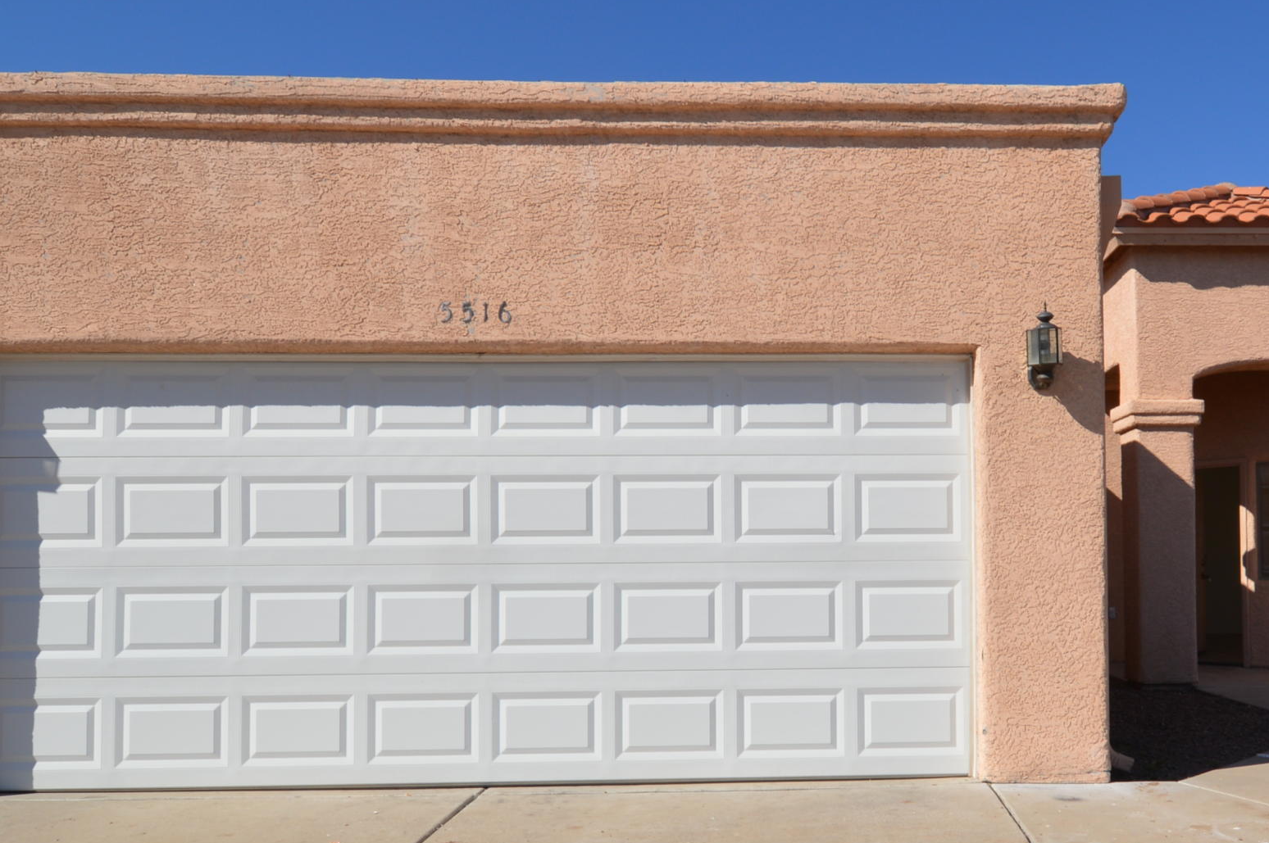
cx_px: 875
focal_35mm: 32
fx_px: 1126
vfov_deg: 40.8
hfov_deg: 57.1
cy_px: 519
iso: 100
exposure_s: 1/200
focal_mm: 11
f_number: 11
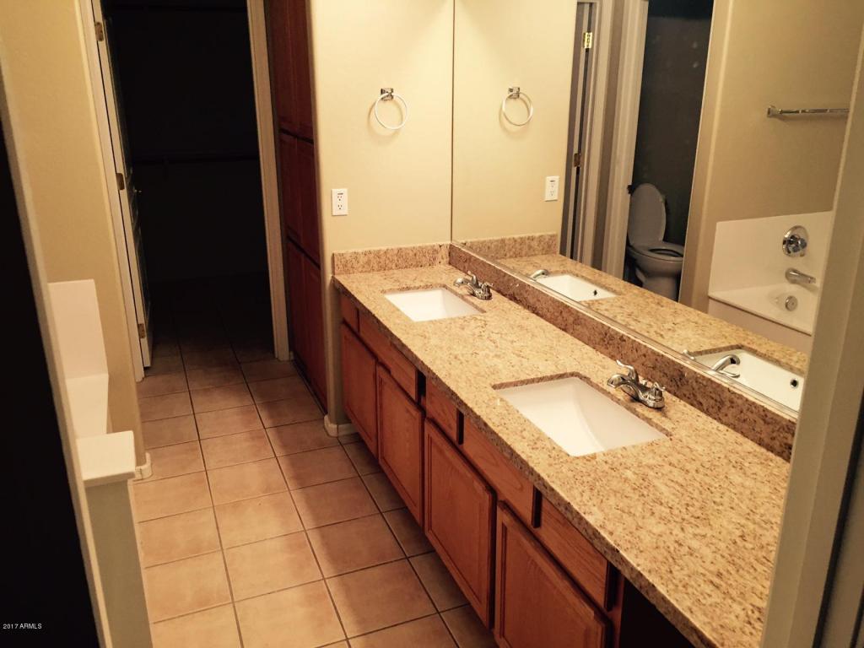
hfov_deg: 61.7
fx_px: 724
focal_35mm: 29
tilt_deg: -19.0
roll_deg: -0.9
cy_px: 324
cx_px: 432
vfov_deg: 48.2
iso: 100
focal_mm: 4.15
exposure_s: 1/30
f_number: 2.2
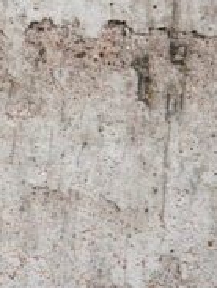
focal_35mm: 644
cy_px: -144
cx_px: -381
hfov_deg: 2.3
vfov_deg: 3.1
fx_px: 5364
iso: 800
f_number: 14
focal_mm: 120
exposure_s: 1/160
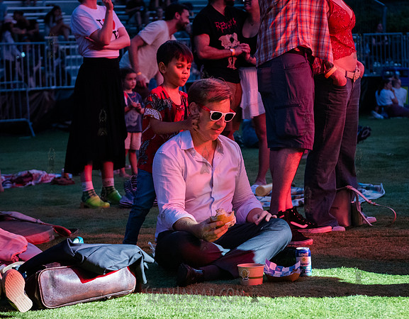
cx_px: 204
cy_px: 141
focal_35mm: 107
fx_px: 1277
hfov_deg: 18.2
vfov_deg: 14.2
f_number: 4
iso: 4000
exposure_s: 1/200
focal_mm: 70
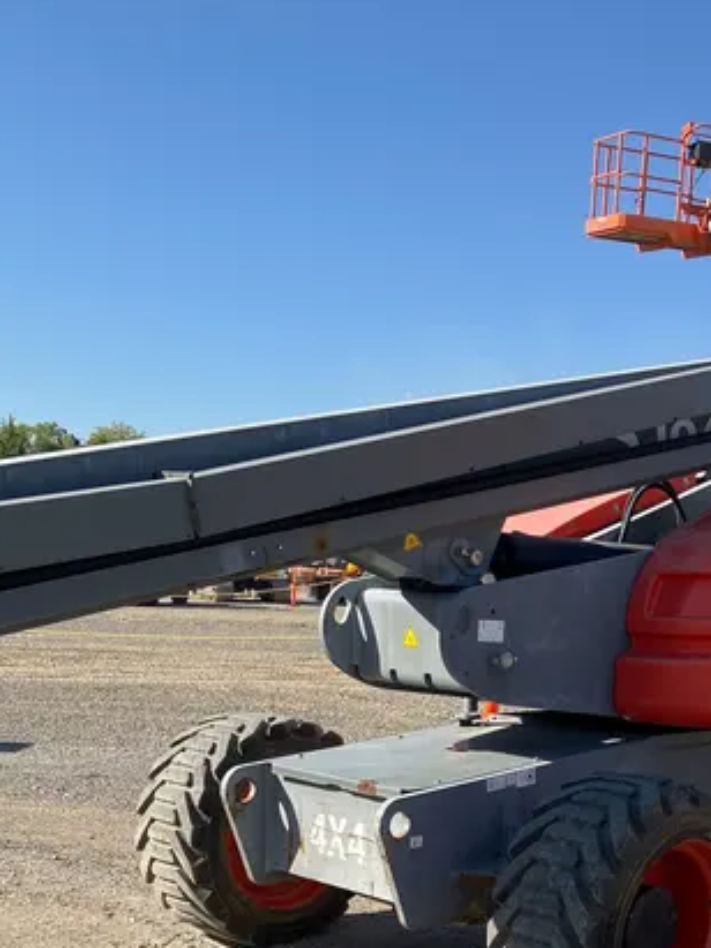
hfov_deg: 28.8
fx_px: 1370
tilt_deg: -9.2
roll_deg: +0.4
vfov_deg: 36.2
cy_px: 829
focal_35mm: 50
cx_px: 503
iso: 32
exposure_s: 1/1312
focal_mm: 3.99
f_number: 1.8
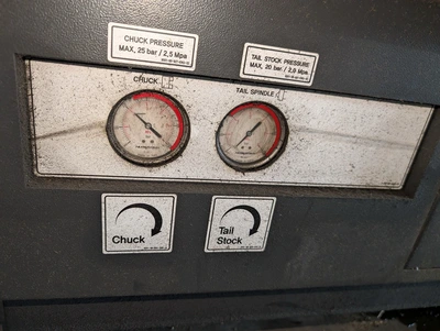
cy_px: 166
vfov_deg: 56.9
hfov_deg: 71.5
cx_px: 220
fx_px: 305
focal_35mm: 24
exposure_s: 1/174
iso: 391
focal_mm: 6.9
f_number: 1.68
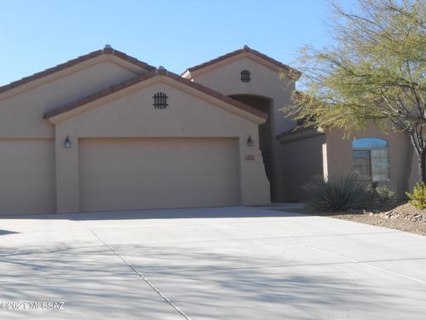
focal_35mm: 49
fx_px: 603
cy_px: 160
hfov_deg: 38.9
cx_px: 213
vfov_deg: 29.7
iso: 80
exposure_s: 1/320
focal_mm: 8.8
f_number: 4.8
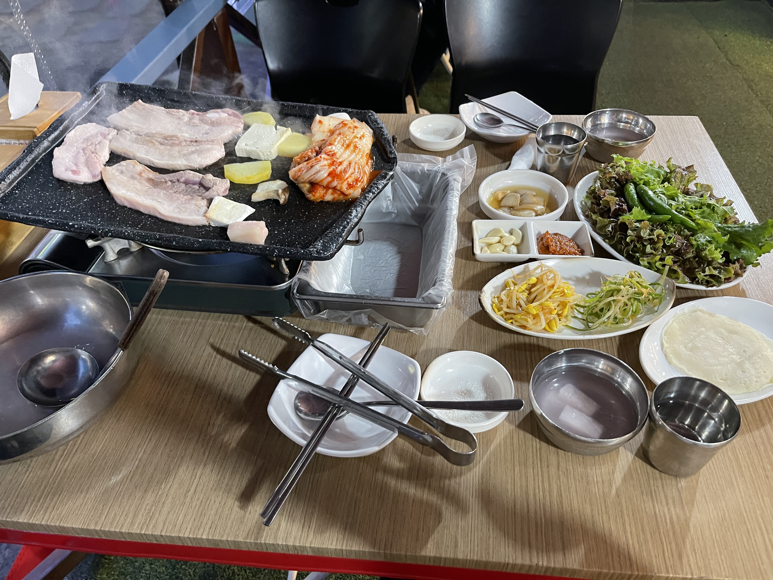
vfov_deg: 53.1
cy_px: 290
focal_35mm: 26
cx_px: 386
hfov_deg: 67.3
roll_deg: +3.1
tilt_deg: -43.2
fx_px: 581
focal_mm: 5.1
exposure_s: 1/60
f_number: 1.6
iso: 400
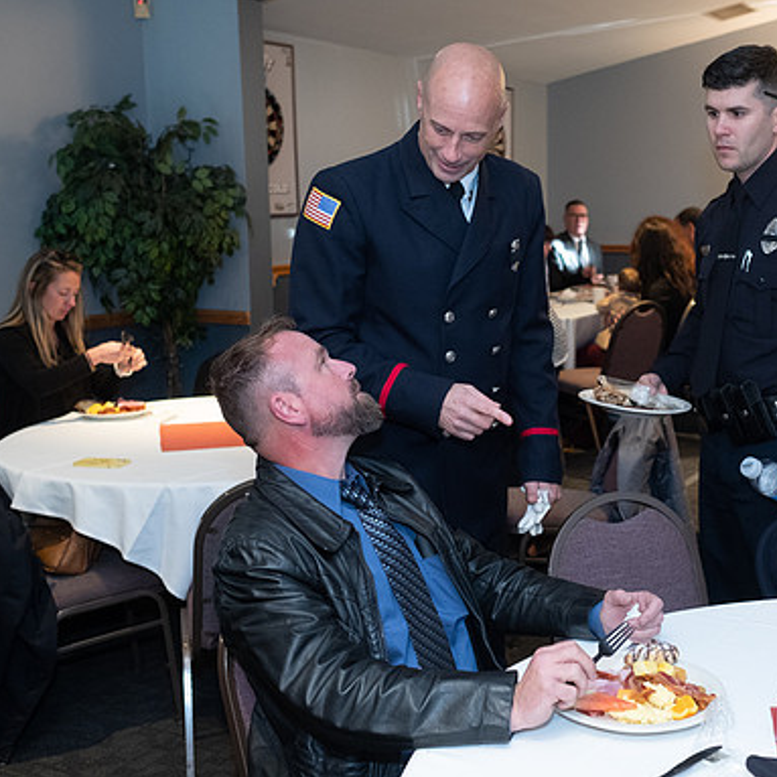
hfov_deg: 37.0
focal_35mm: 45
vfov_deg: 37.6
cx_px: 548
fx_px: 1143
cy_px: 391
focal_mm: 23
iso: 1600
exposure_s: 1/125
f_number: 2.8
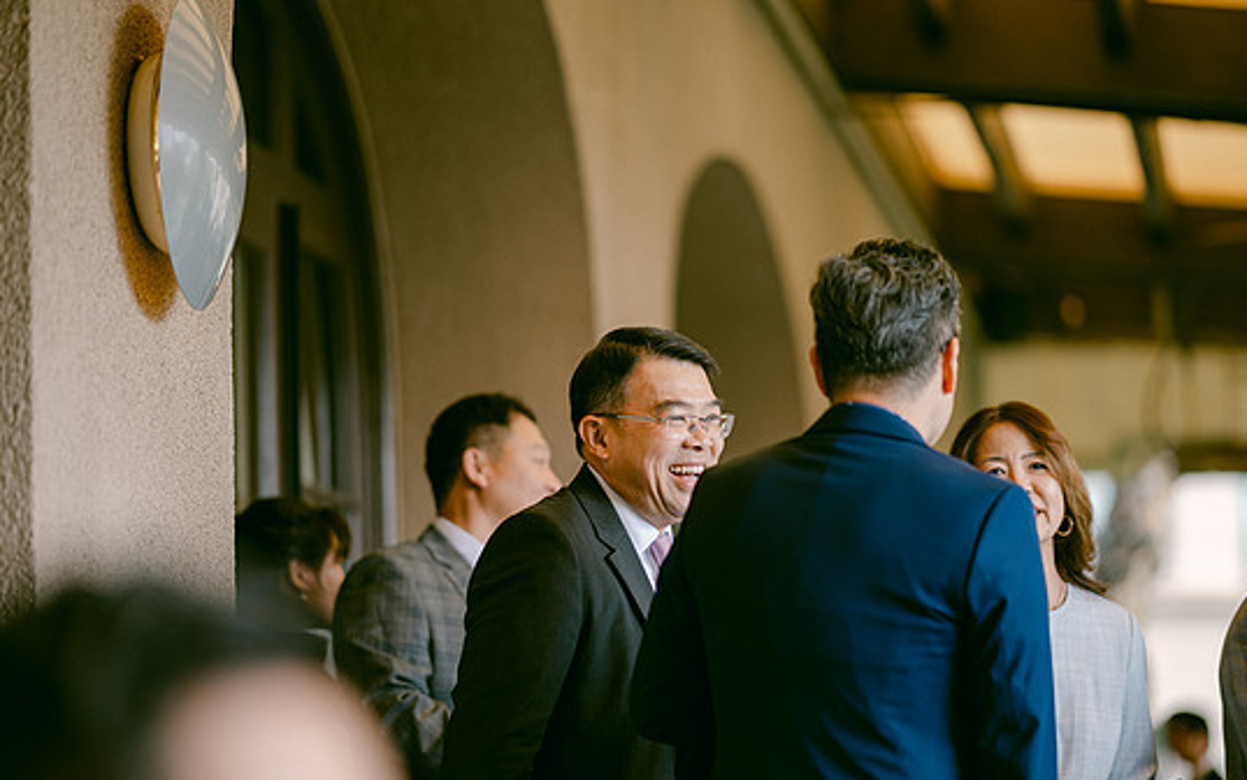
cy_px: 440
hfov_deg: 17.5
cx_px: 653
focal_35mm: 119
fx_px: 4045
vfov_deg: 11.0
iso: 200
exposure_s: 1/500
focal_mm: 105
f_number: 1.4
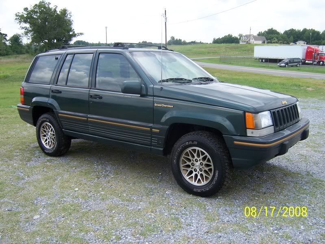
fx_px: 310
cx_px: 162
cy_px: 122
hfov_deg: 55.4
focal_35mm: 33
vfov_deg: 42.9
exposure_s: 1/500
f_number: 3.4
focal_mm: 5.5
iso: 80
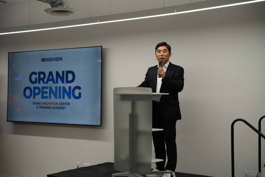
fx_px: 429
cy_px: 88
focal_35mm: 58
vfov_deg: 23.3
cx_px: 132
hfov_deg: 34.3
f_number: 4
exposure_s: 1/160
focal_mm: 58.3
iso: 250
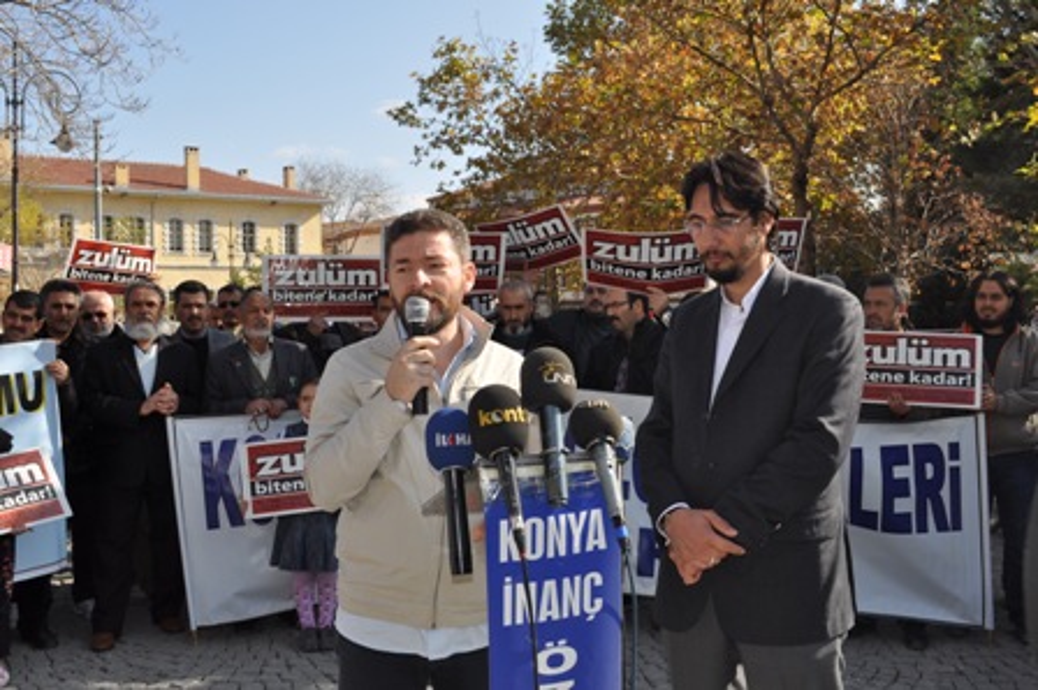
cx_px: 519
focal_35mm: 36
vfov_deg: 36.8
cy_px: 345
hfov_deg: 53.2
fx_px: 1037
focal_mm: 24
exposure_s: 1/200
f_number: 9
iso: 200
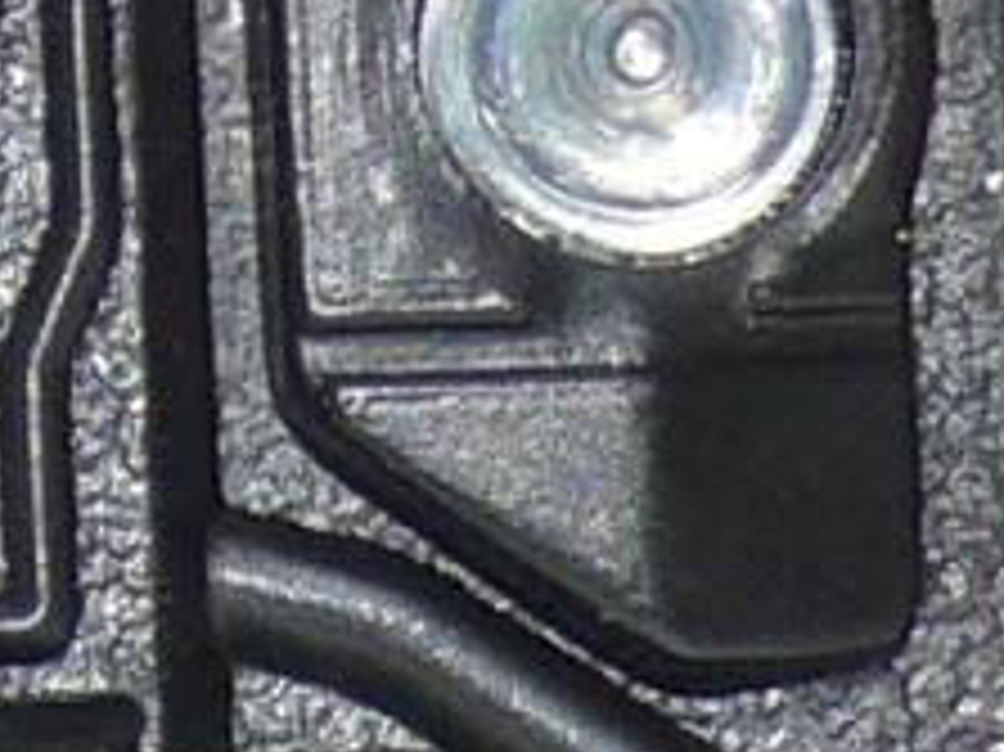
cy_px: 95
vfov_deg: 2.0
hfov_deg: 2.7
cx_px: -1702
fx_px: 21451
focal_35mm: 740
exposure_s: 1/30
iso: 100
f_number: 4
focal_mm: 13.6
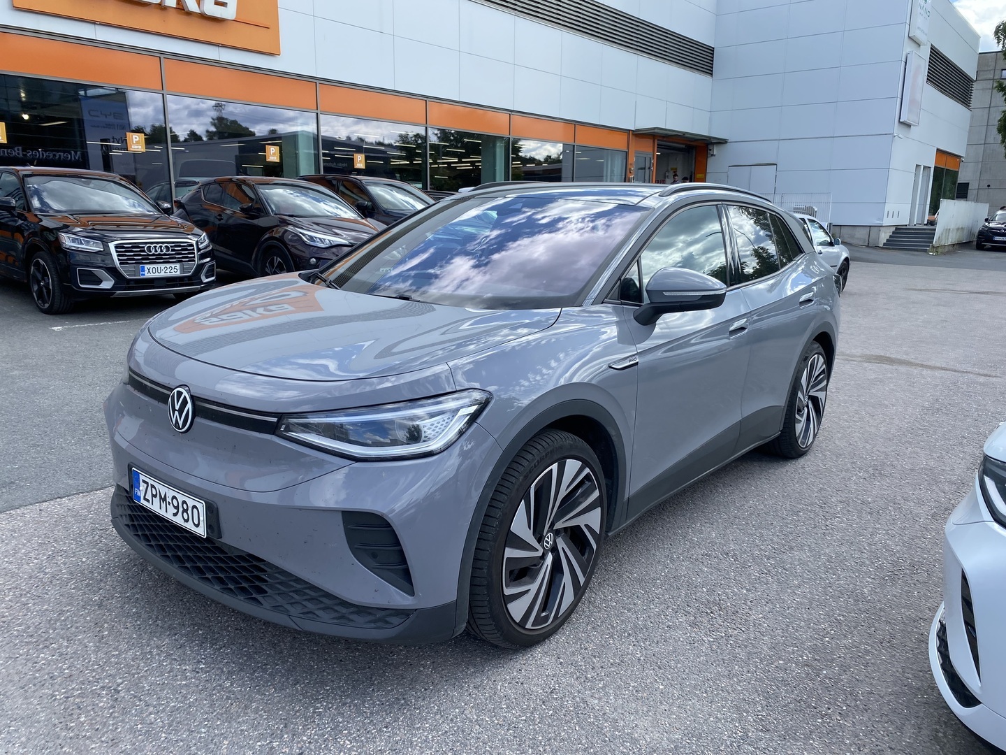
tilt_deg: -8.1
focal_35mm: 26
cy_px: 378
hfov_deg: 67.3
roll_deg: +0.6
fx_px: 756
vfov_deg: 53.1
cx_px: 503
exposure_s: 1/1053
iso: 32
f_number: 1.8
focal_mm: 4.25
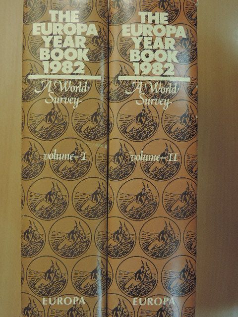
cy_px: 158
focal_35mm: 40
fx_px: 367
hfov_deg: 36.0
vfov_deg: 46.8
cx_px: 119
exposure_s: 1/100
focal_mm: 7.1
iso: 500
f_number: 3.3
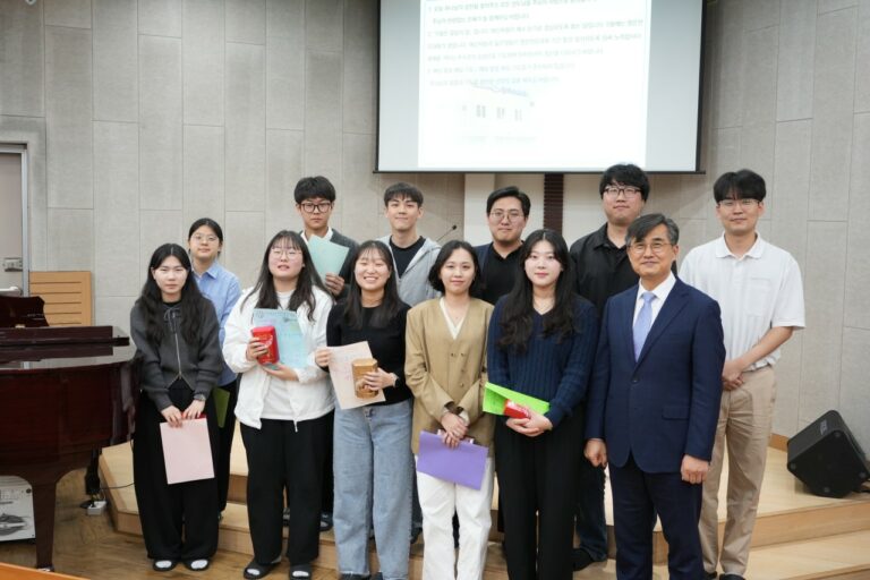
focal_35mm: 39
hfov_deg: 49.6
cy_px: 290
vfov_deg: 34.2
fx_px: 942
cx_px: 435
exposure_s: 1/40
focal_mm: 39
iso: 800
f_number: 4.5
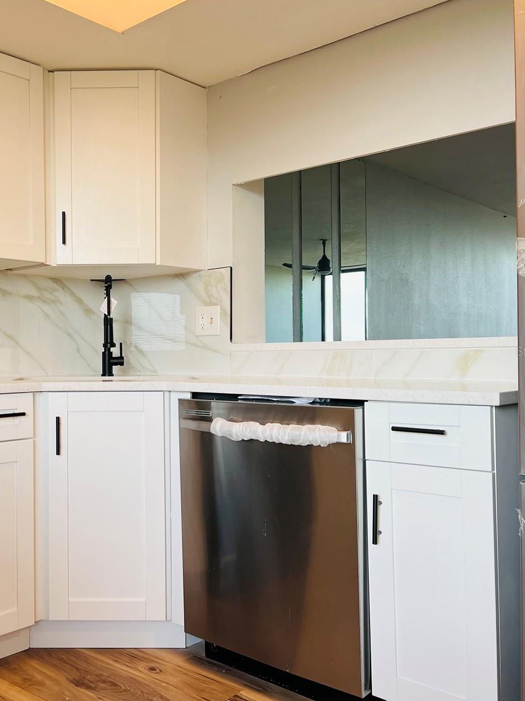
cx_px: 101
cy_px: 351
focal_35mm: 35
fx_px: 708
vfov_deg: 52.6
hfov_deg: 39.0
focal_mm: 5.7
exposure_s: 1/120
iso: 64
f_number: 1.5
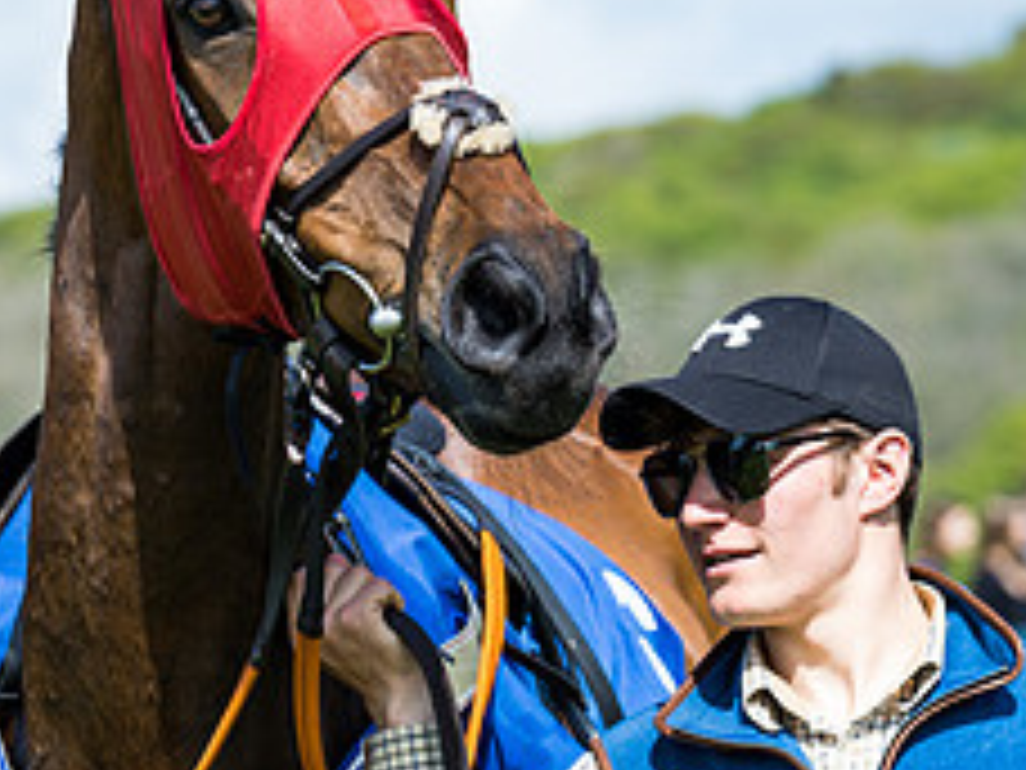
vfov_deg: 3.7
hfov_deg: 5.0
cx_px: 193
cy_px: 537
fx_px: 11856
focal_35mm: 400
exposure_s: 1/250
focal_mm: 135
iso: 50
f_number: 5.6
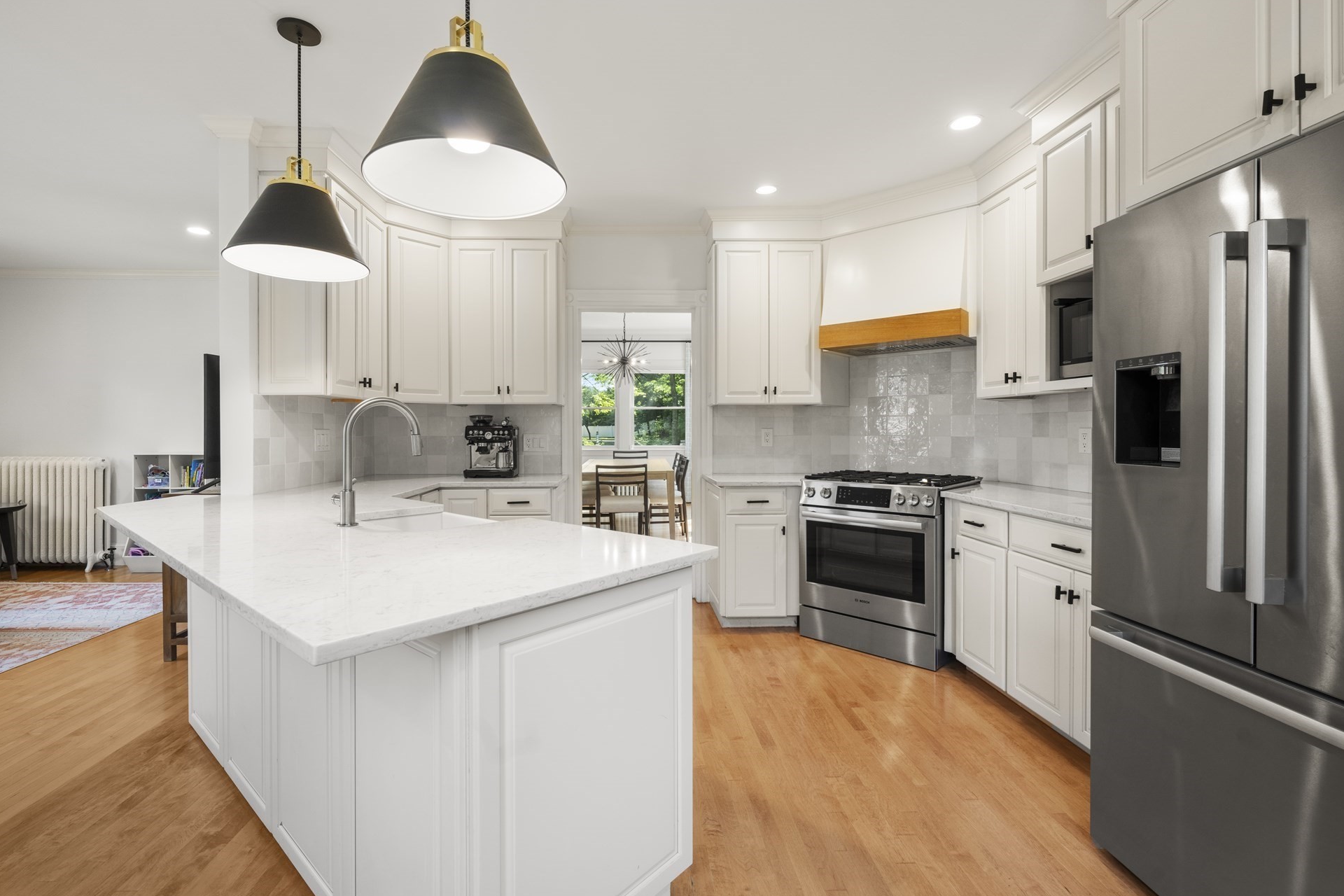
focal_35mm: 16
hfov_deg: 96.6
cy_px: 436
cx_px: 636
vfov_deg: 73.7
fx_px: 597
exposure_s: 1/8
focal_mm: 15
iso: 500
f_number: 9
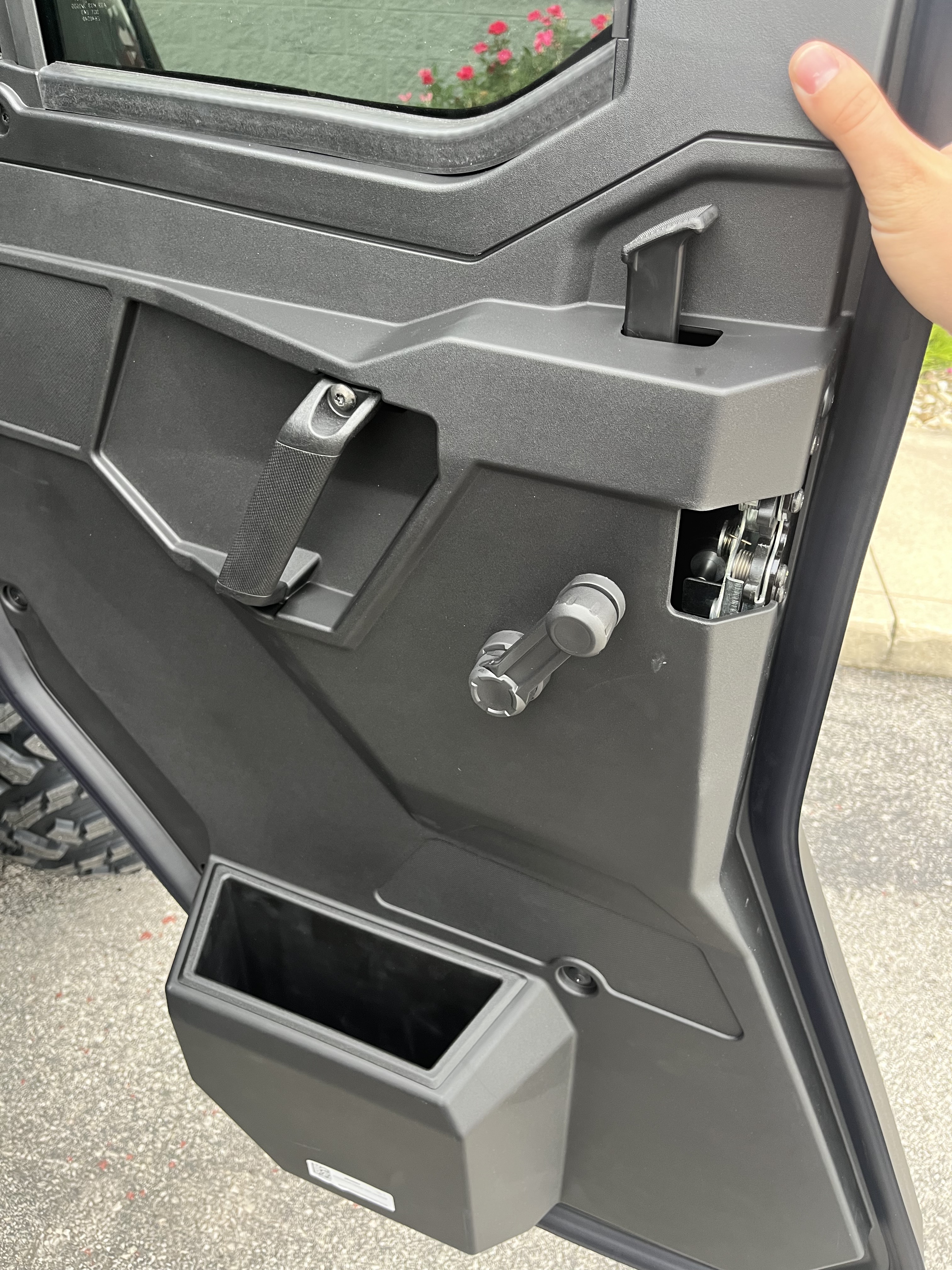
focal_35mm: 26
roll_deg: -1.8
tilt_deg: -34.5
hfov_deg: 53.1
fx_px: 953
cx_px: 476
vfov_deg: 67.3
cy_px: 635
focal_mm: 5.1
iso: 125
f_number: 1.6
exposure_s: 1/80
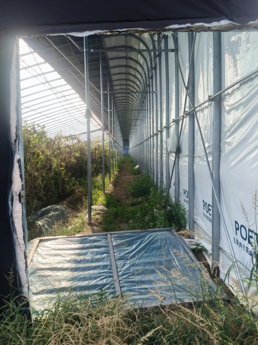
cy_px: 172
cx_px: 129
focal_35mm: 25
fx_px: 248
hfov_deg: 54.9
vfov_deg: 69.4
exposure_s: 1/216
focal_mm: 4.71
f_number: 1.79
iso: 56
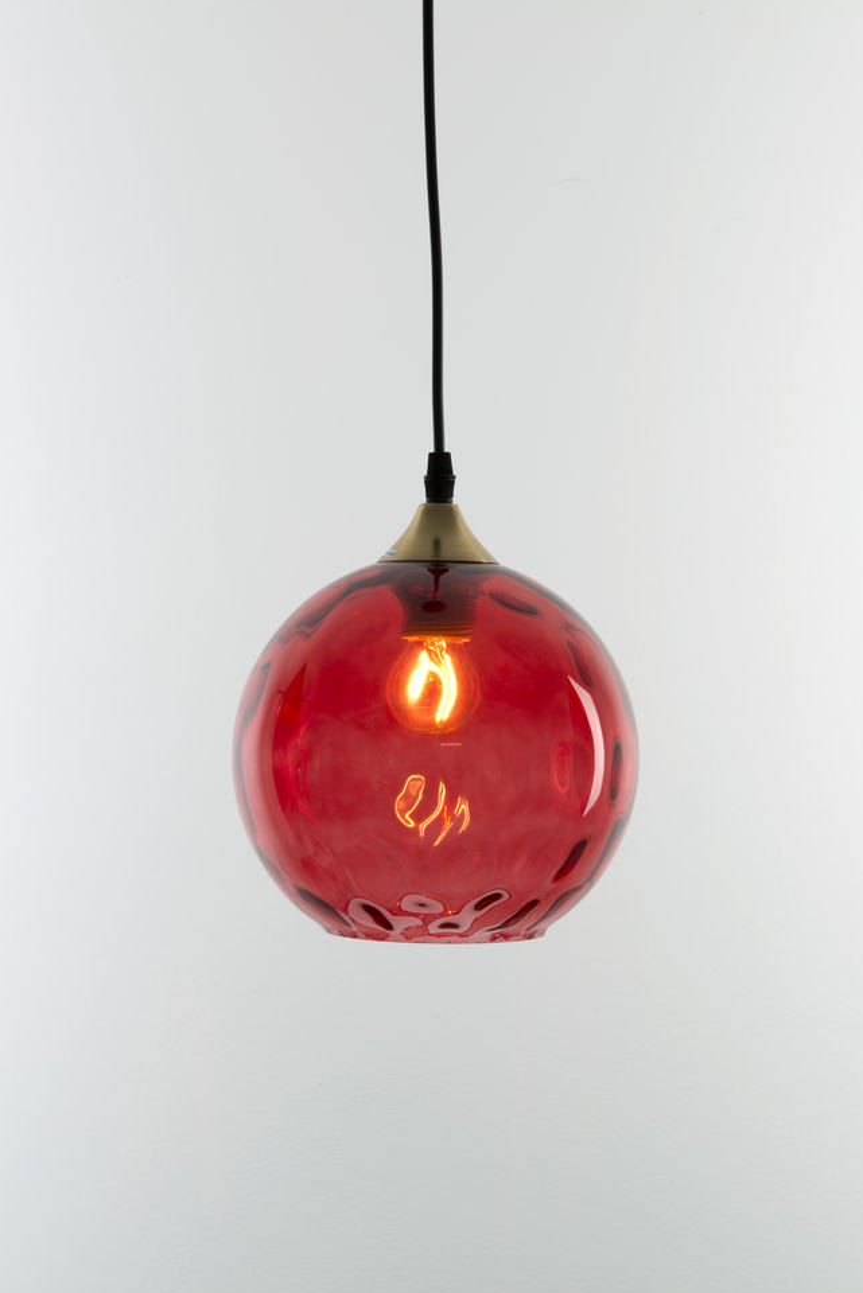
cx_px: 436
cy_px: 652
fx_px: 2552
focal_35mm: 71
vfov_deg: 28.4
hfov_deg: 19.2
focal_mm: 70
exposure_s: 1/10
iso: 100
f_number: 20
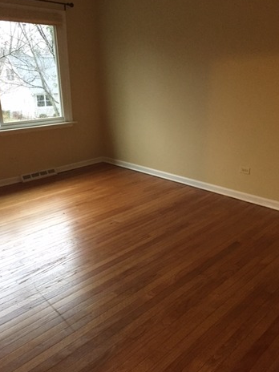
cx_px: 141
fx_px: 322
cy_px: 182
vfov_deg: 60.0
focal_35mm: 30
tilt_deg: -17.1
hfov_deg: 46.8
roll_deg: +0.3
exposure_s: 1/30
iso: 250
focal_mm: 4.15
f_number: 2.2
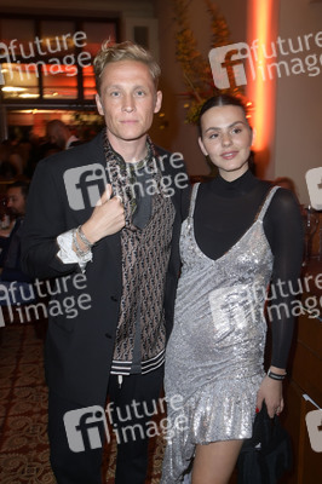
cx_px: 161
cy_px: 242
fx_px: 457
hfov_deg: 38.8
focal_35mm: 34
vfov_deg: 55.8
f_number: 5.6
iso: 800
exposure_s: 1/20
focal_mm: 34
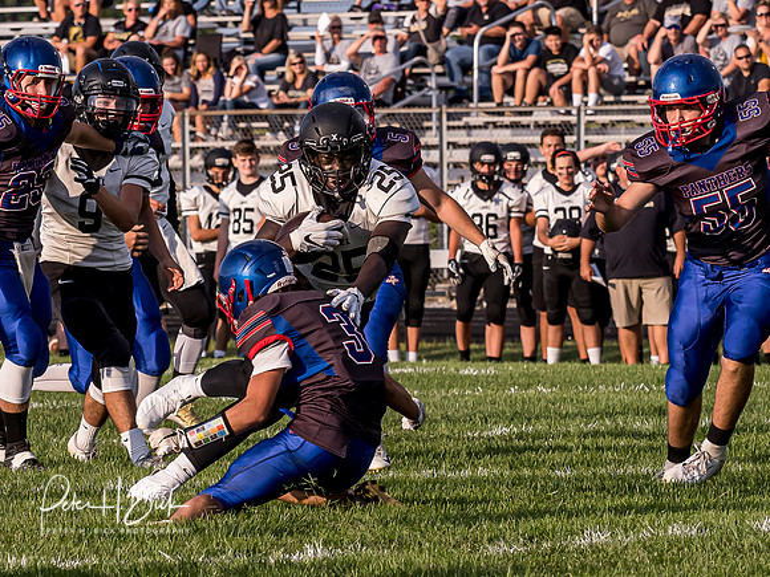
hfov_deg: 5.1
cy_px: 307
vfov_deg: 3.8
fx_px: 8720
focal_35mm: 392
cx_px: 90
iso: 320
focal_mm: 90
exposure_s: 1/1600
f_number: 4.5
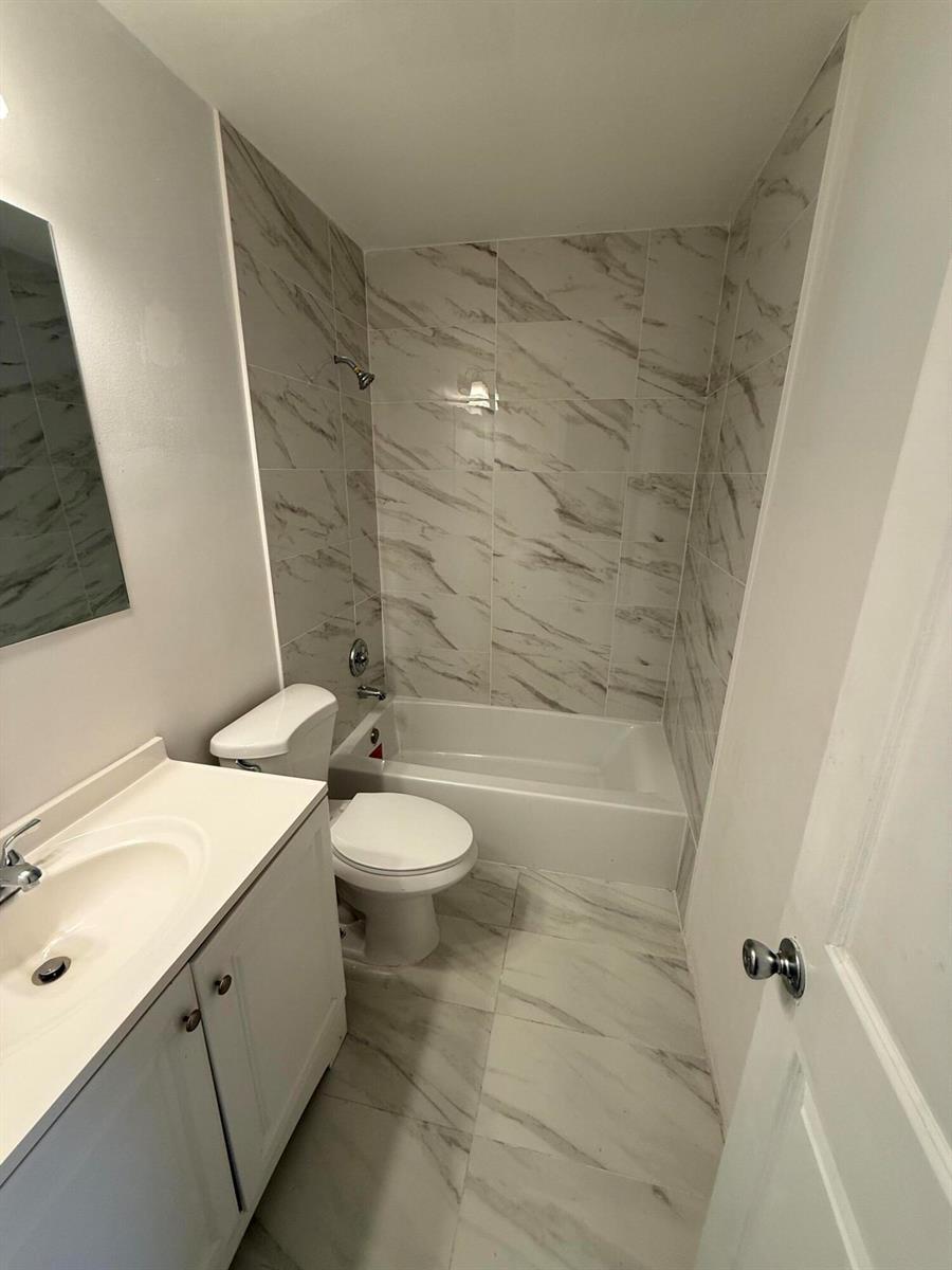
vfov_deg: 102.1
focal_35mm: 14
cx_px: 476
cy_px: 635
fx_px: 513
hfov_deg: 85.7
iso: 160
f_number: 2.2
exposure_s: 1/120
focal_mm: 2.22
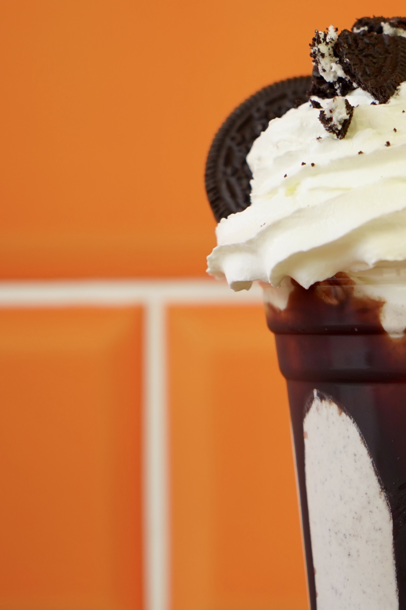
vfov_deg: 14.9
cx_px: 462
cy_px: 276
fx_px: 2335
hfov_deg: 9.8
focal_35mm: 138
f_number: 4
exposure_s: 1/160
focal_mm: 60
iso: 320
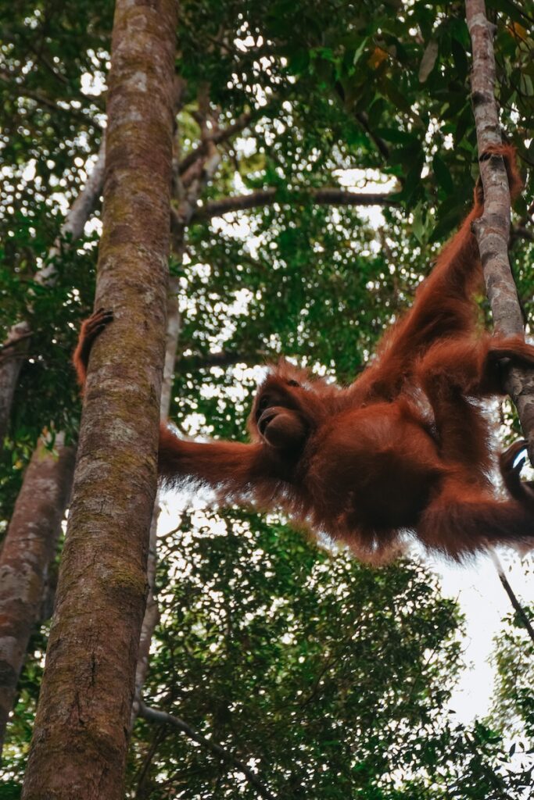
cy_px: 400
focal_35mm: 112
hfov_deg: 12.2
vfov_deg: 18.2
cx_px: 267
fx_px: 2502
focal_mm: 75
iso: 400
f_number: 8
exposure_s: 1/250
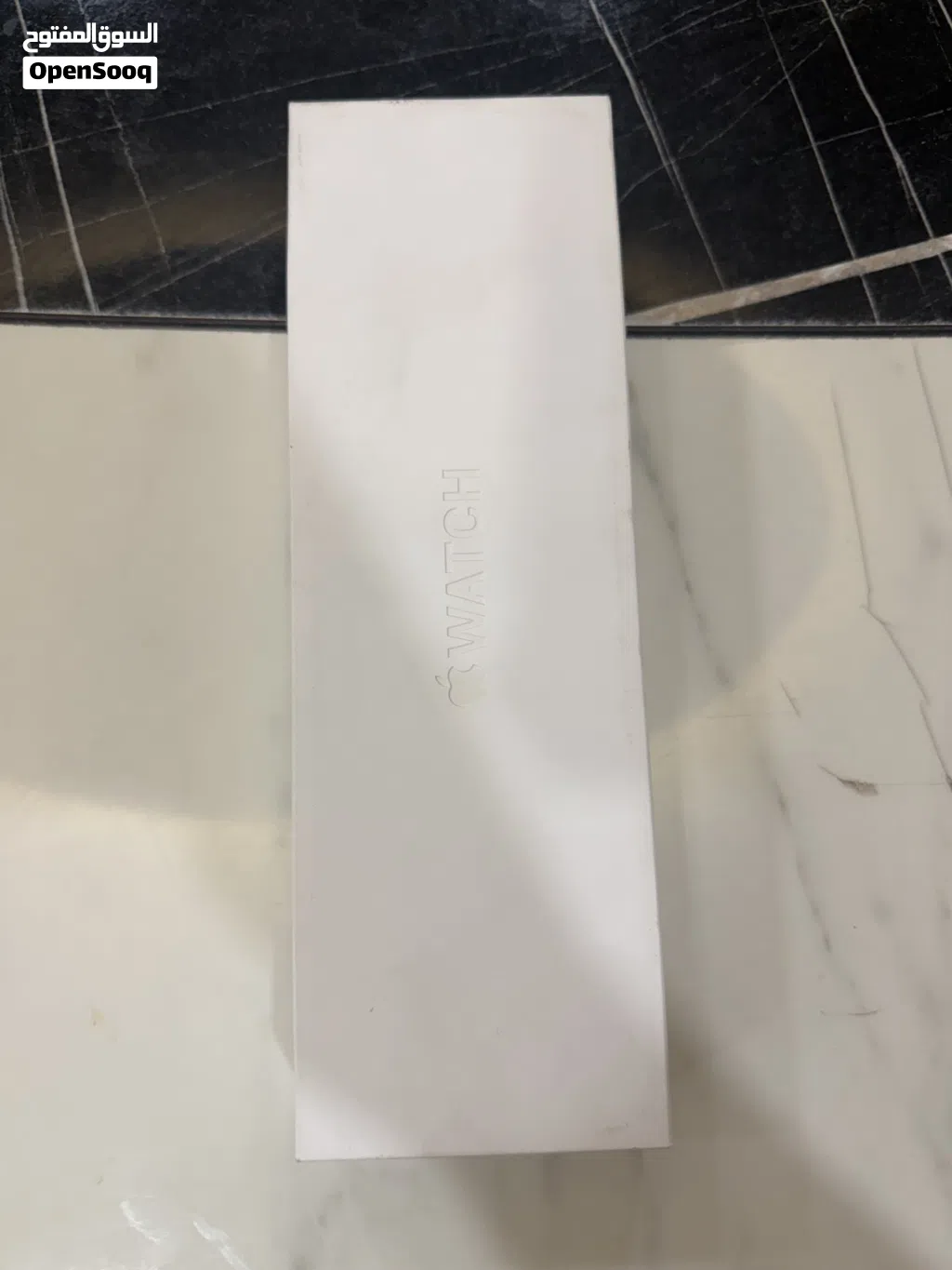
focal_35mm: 24
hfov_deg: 56.8
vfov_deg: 71.6
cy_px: 635
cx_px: 476
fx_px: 880
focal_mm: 6.76
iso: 125
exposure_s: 1/100
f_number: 1.78
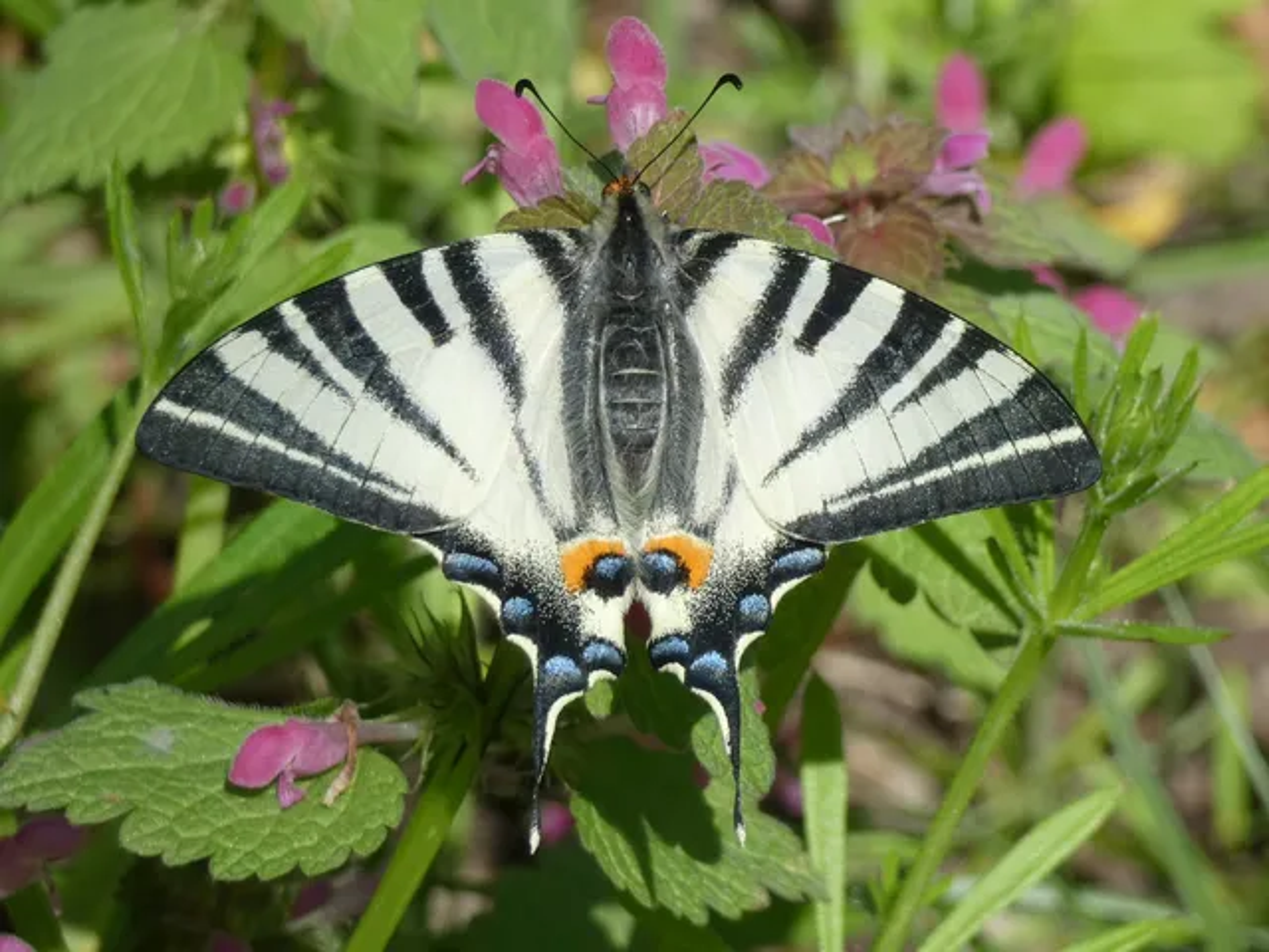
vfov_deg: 7.0
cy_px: 476
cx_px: 634
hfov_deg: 9.4
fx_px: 7735
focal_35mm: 211
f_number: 5.5
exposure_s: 1/200
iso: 80
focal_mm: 37.8
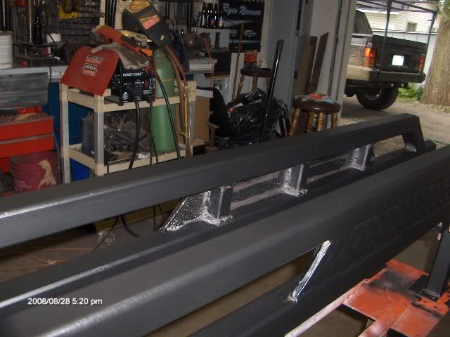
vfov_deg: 40.7
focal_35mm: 35
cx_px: 225
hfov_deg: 52.6
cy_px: 168
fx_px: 455
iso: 100
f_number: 2.6
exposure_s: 1/60
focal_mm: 5.8
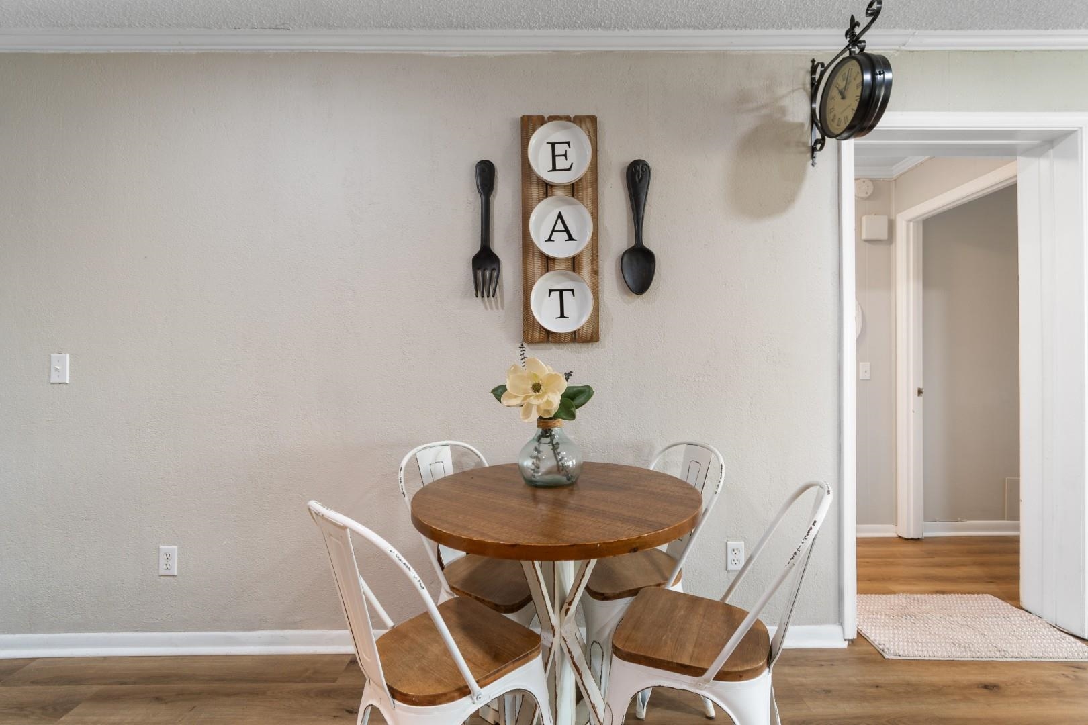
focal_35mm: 15
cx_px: 544
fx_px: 453
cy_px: 362
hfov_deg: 100.4
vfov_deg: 77.3
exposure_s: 1/8
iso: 100
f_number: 4.5
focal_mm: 10
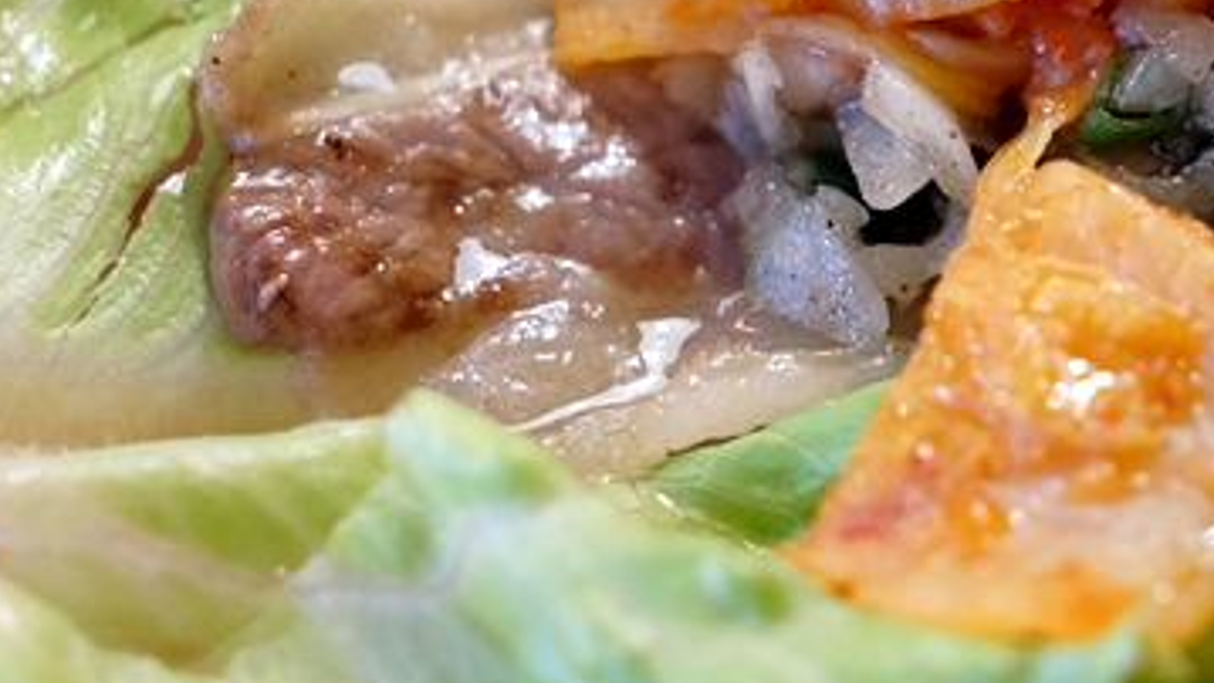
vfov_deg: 13.1
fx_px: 2962
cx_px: 886
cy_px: 233
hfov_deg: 23.0
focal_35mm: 92
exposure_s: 1/110
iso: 2000
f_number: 2.8
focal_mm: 23
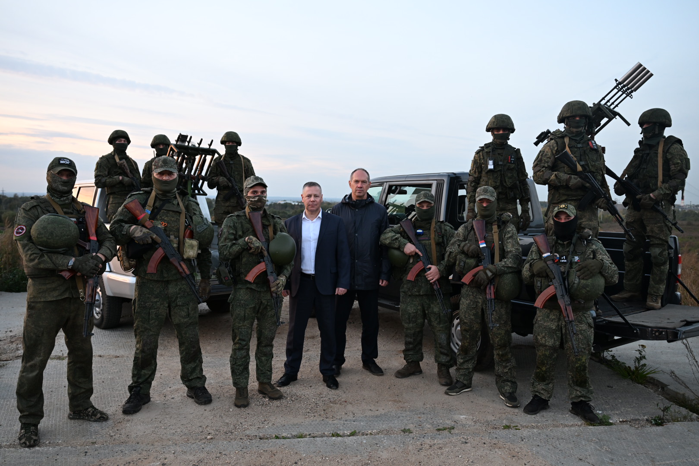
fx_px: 544
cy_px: 233
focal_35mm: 28
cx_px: 350
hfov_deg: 65.5
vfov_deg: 46.4
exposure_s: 1/60
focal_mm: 28
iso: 1000
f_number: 4.5
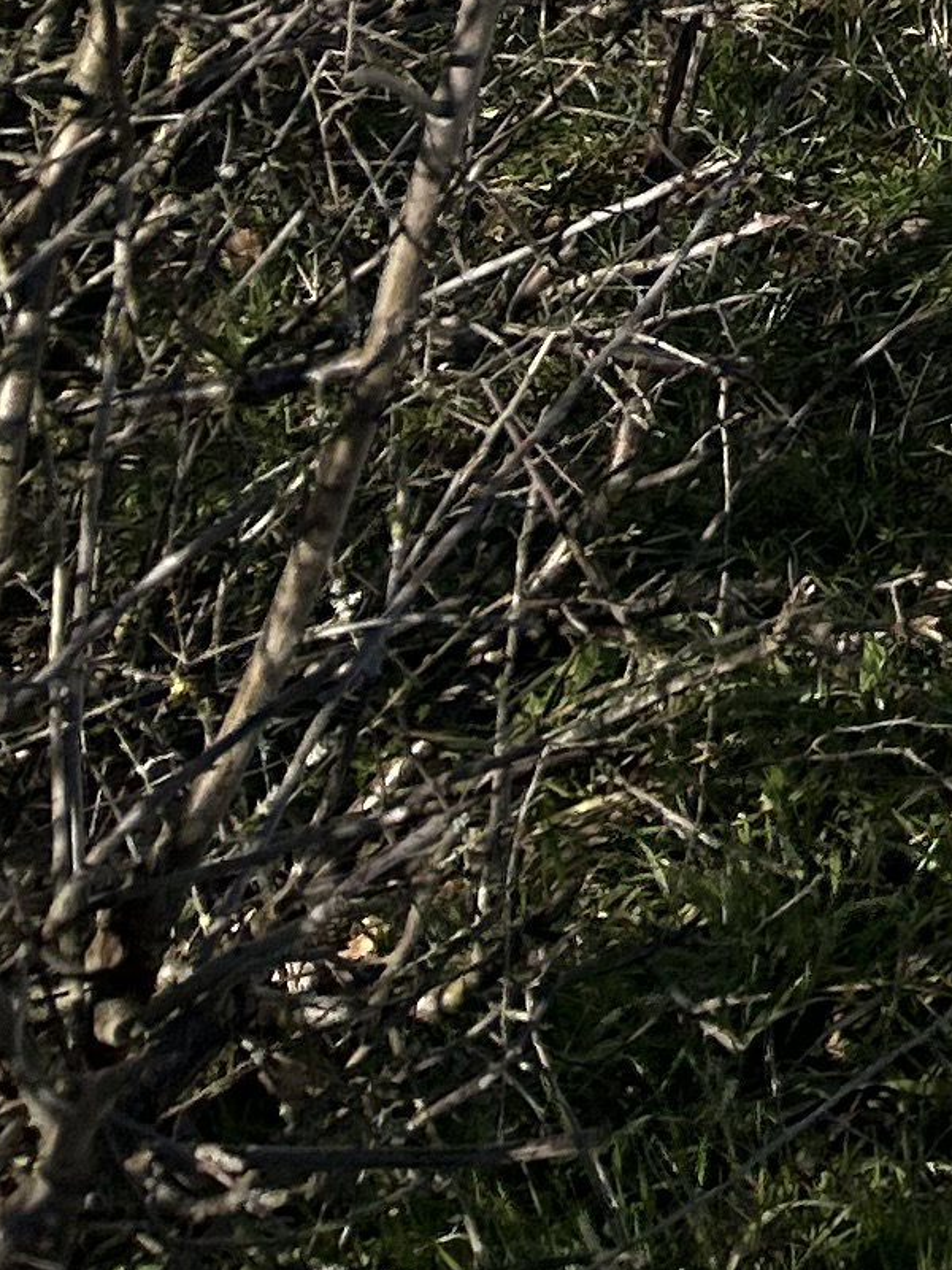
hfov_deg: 9.9
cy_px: -1772
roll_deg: -1.2
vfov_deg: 12.1
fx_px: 4804
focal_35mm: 131
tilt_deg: -2.7
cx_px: 2310
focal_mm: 5.7
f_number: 1.5
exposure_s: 1/8696
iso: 50
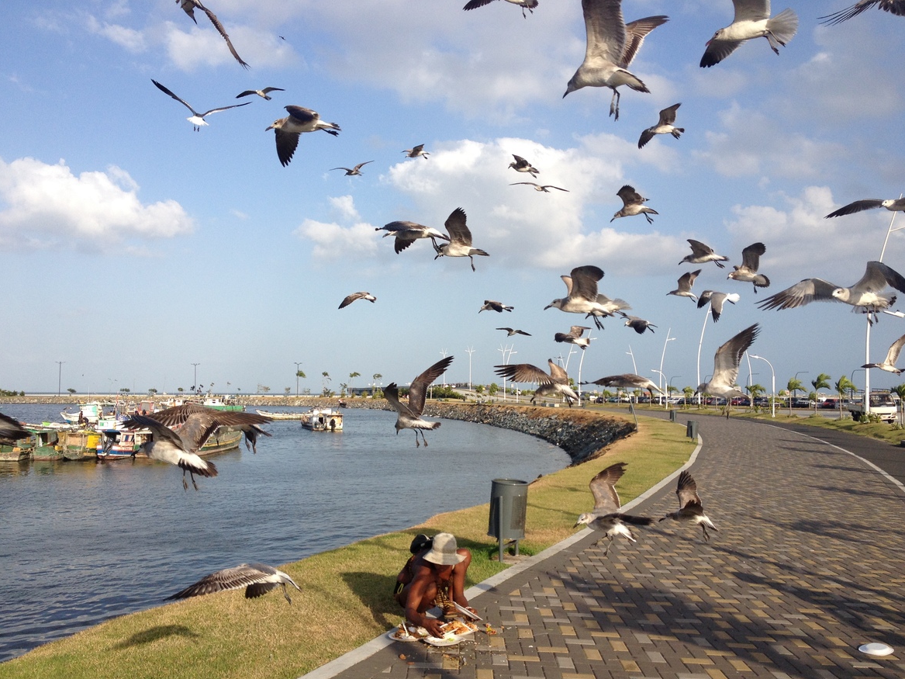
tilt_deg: +0.1
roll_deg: +0.1
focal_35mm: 36
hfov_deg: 51.4
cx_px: 450
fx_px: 941
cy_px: 348
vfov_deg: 39.6
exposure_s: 1/1577
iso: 50
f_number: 2.4
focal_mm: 4.28
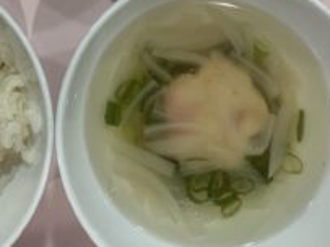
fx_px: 610
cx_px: 68
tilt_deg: -86.6
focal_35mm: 64
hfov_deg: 29.6
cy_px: -43
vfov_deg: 21.4
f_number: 1.8
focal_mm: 4.25
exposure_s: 1/78
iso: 100
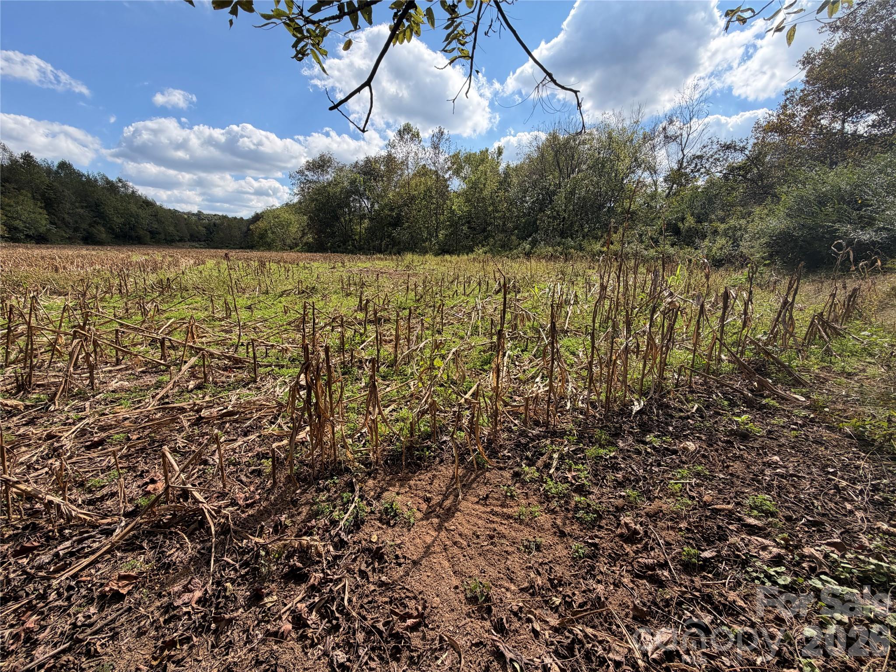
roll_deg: -1.1
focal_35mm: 14
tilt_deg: -13.9
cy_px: 336
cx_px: 448
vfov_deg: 85.7
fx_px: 362
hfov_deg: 102.1
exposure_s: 1/770
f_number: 2.2
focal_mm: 2.22
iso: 32
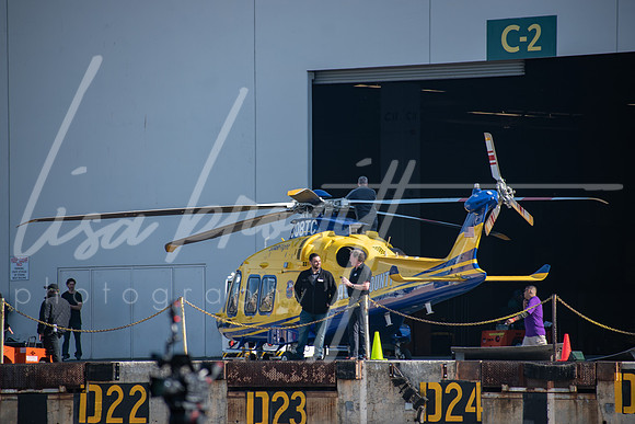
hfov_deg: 7.2
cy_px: 212
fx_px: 5028
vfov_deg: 4.8
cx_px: 318
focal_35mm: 285
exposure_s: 1/320
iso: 100
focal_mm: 190
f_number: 5.3
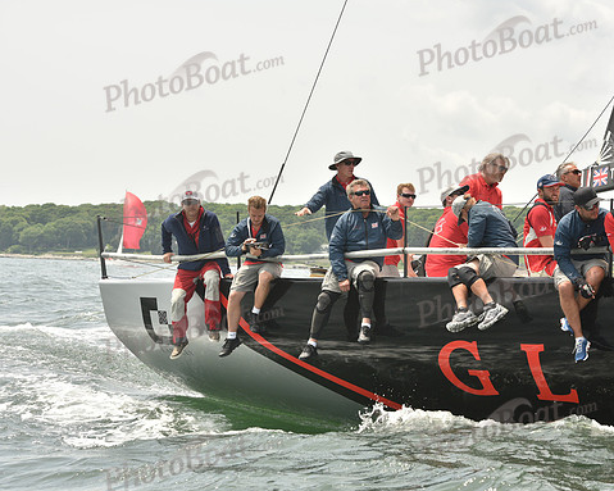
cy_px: 246
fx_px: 1962
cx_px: 351
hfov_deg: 17.8
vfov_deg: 14.3
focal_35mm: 108
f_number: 7.1
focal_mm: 95
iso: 400
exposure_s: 1/1000
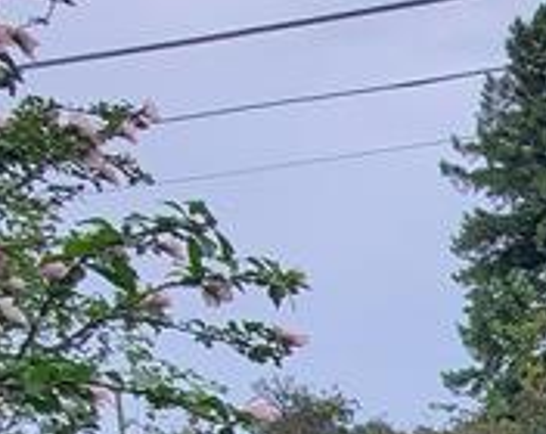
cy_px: 691
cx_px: 1083
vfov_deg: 17.9
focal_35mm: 74
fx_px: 1193
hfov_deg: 18.0
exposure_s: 1/174
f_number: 2.2
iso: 50
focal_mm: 1.8
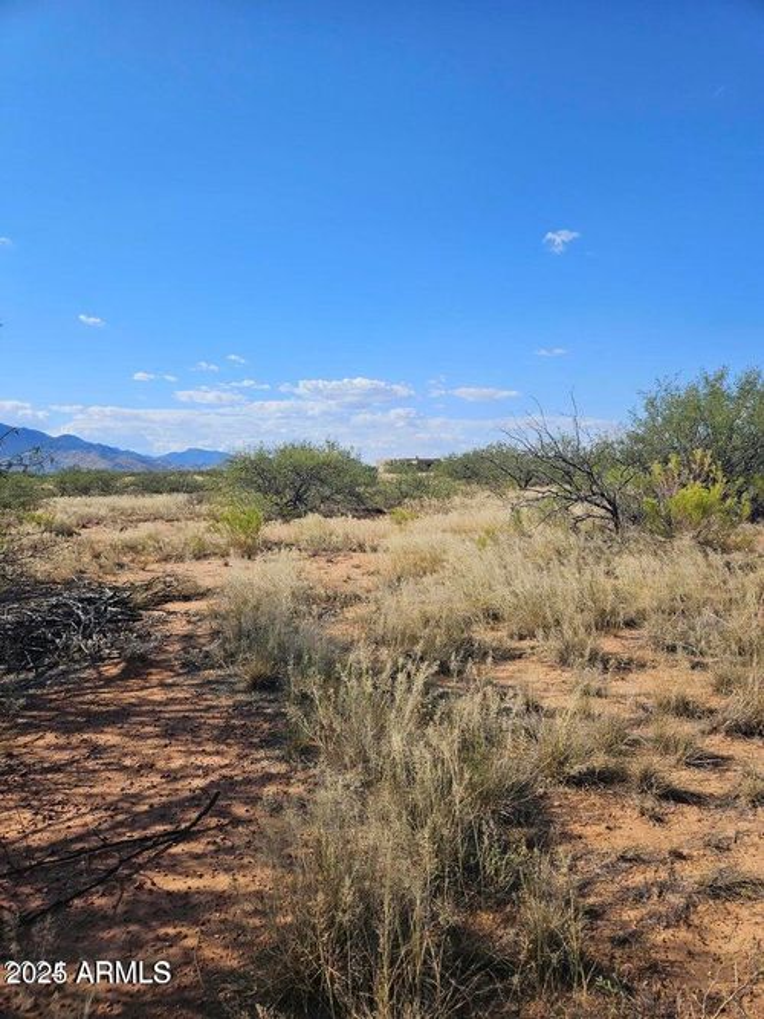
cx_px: 382
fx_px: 677
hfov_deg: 58.9
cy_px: 510
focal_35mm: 23
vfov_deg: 73.9
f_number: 1.8
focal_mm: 5.4
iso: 25
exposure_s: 1/2450
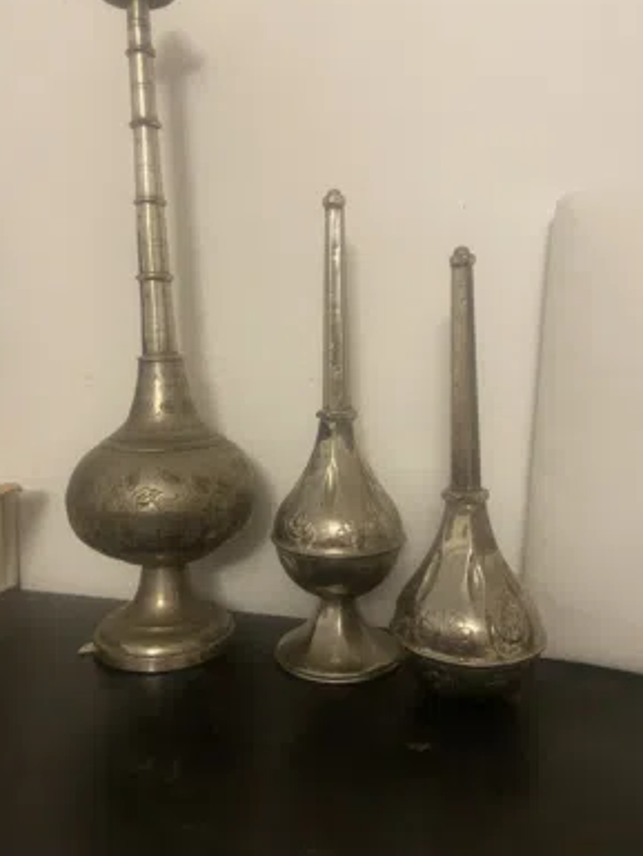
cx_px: 311
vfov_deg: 65.3
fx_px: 668
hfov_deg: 51.4
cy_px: 414
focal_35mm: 27
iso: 400
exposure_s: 1/33
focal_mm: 4.25
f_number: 1.8
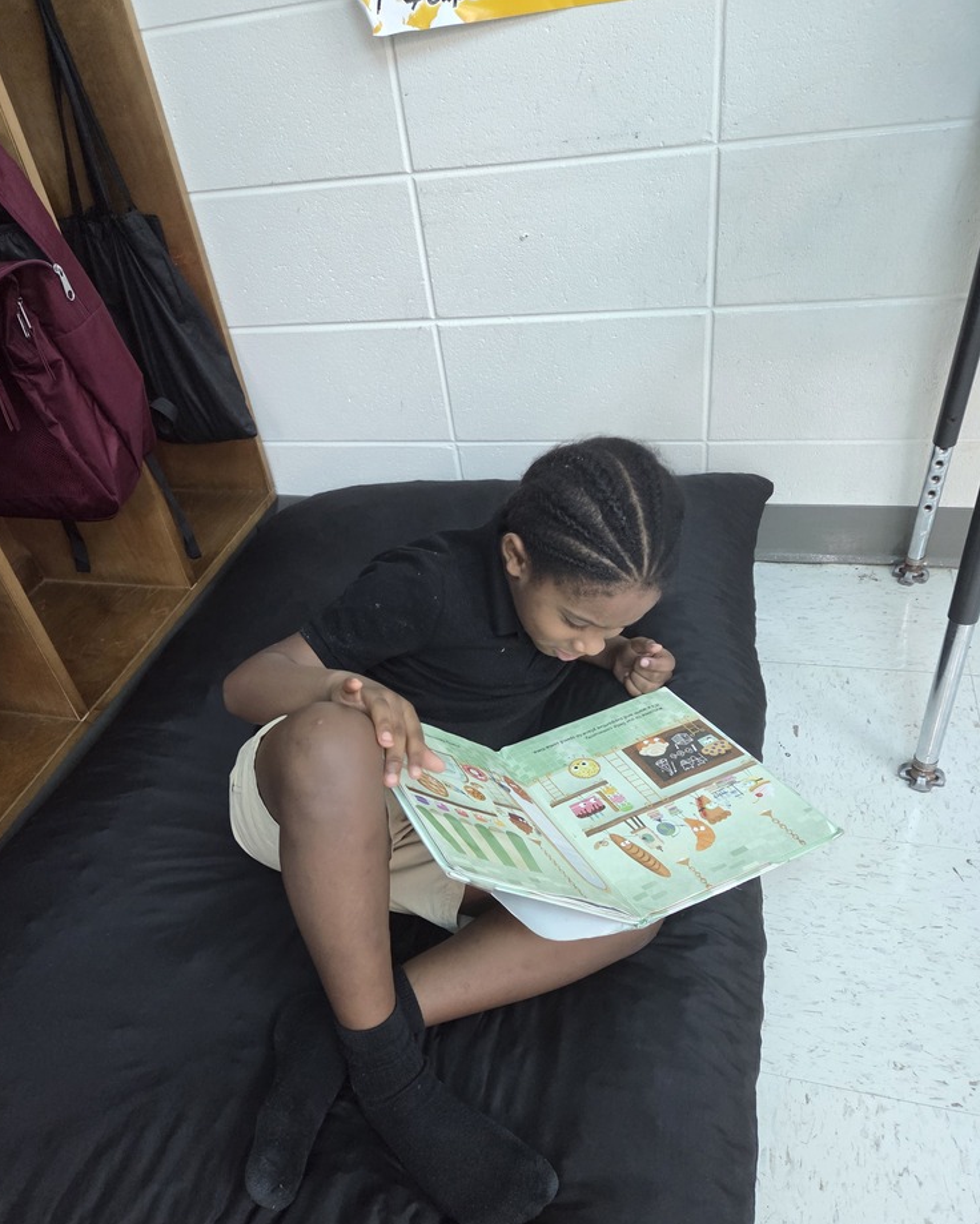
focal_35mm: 25
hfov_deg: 56.8
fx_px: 906
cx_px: 471
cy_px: 659
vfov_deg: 68.0
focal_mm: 5.4
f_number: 1.8
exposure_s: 1/120
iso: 1000
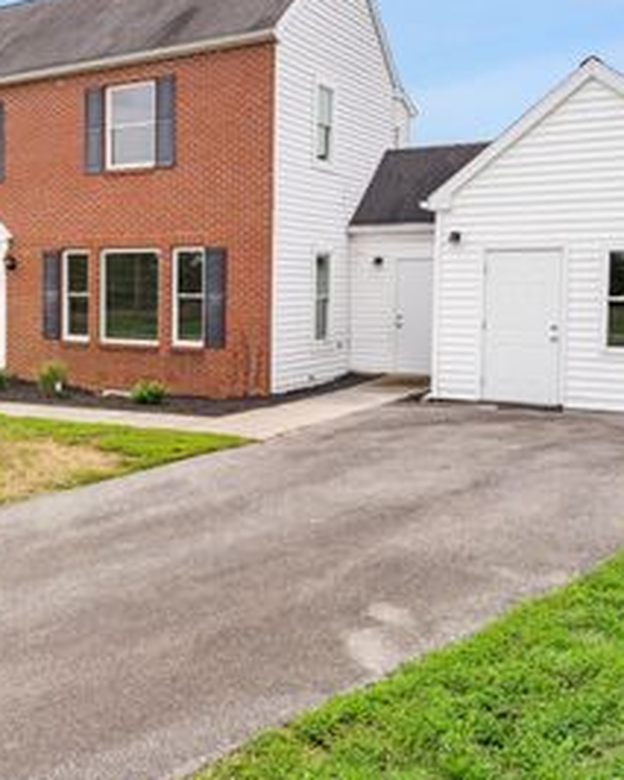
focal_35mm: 37
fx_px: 854
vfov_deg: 48.9
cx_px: 82
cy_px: 325
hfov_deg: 37.9
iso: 1250
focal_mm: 21
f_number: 8
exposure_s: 1/320
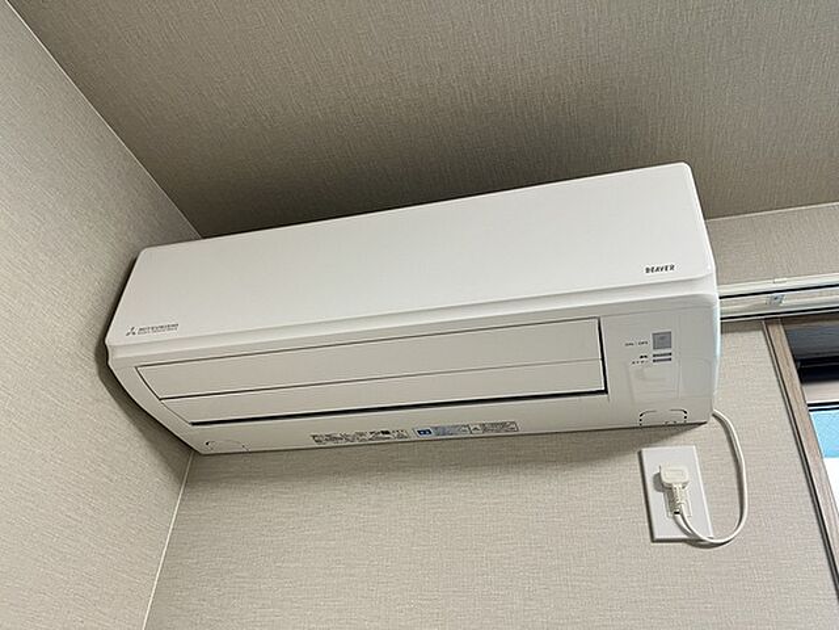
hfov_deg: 67.3
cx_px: 420
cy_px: 315
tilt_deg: +35.1
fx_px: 630
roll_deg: -3.1
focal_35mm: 26
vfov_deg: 53.1
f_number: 1.6
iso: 100
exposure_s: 1/60
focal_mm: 5.1
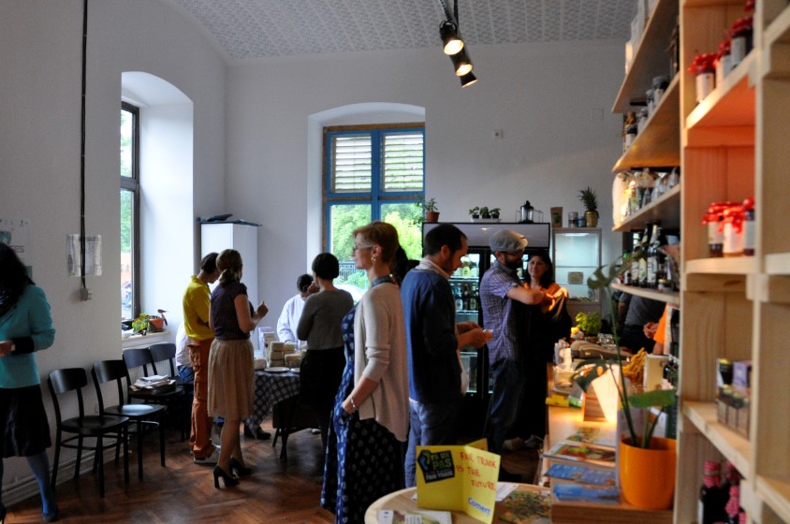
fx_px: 701
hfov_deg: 58.7
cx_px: 366
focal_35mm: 32
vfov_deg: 40.9
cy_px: 288
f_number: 4.5
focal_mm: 18
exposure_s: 1/80
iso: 1600
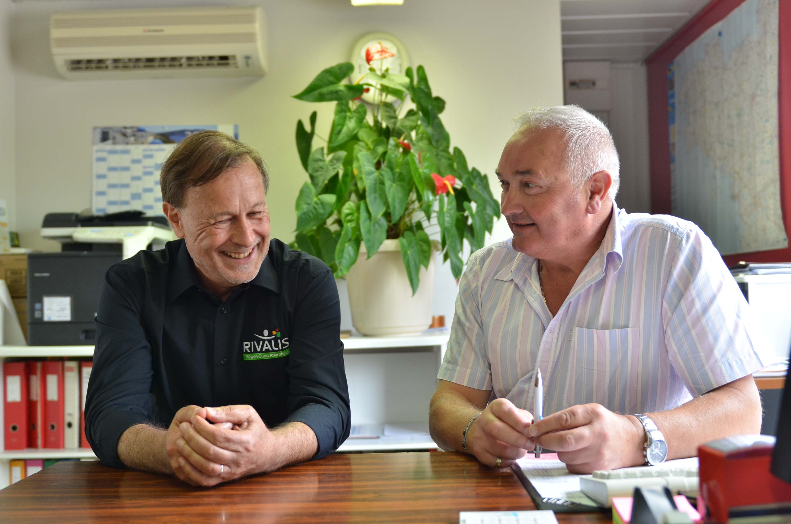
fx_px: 921
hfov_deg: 46.5
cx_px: 396
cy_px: 262
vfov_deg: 31.8
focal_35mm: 42
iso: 500
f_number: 2.8
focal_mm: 28
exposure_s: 1/160
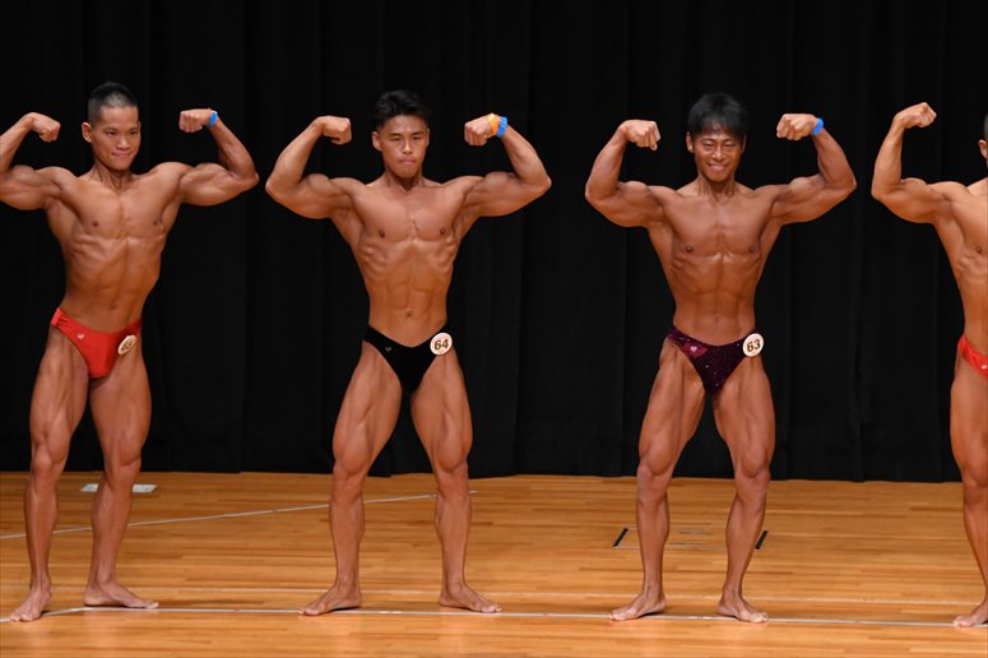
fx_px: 7406
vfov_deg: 5.1
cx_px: 494
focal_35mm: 270
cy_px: 329
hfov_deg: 7.6
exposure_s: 1/400
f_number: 5.6
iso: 3200
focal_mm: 180
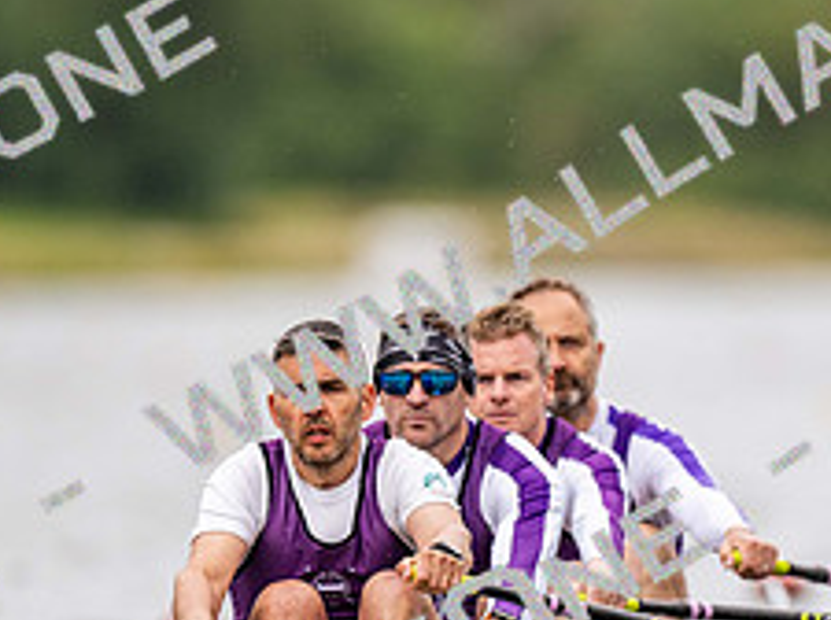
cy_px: 478
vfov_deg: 1.0
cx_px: 602
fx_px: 35712
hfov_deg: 1.3
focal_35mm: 1490
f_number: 4
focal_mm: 600
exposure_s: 1/2500
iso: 320
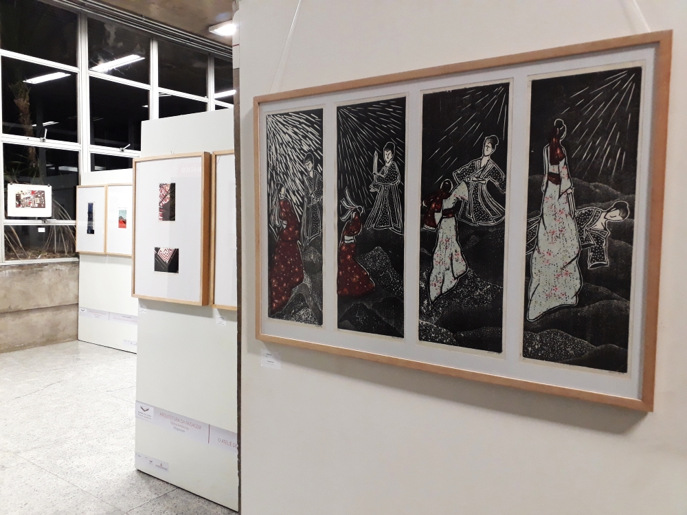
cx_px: 344
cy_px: 258
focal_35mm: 27
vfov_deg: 51.4
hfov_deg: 65.3
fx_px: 536
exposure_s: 1/15
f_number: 1.9
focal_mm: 3.6
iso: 250
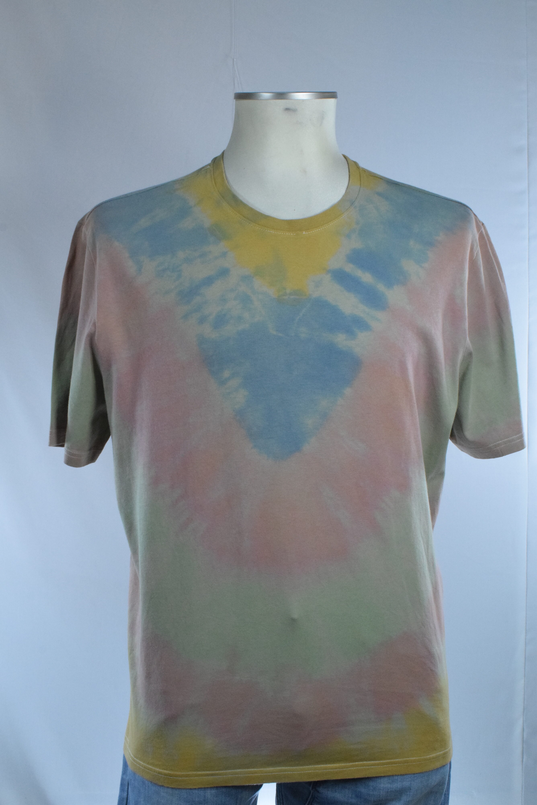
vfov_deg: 44.9
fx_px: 973
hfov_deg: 30.9
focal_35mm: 44
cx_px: 268
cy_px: 402
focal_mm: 29
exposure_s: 1/250
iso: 3200
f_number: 13
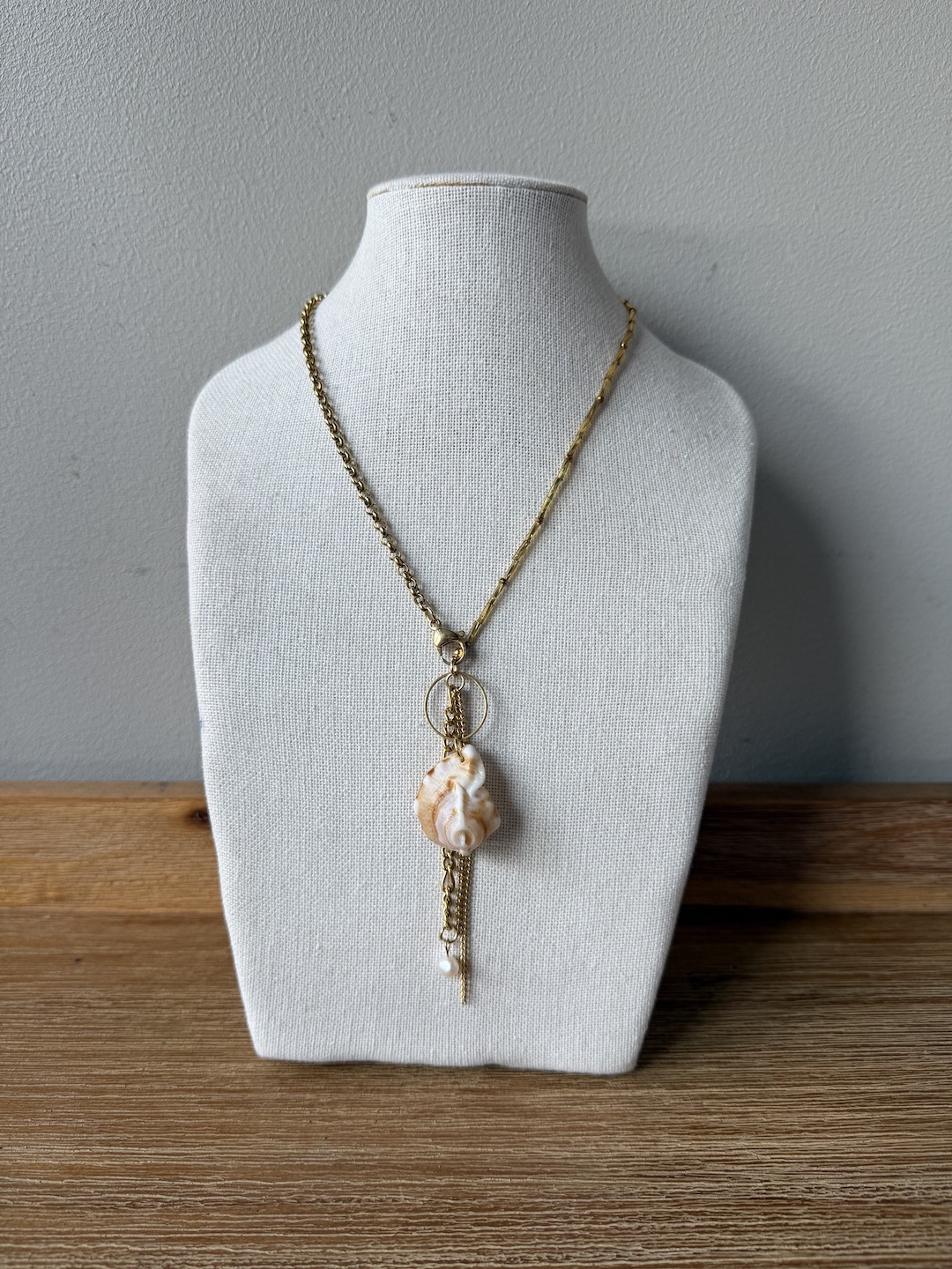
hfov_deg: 56.8
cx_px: 476
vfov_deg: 71.6
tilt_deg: -14.7
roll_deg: -0.7
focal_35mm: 24
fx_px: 880
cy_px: 634
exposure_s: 1/167
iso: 64
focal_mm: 6.76
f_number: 1.78
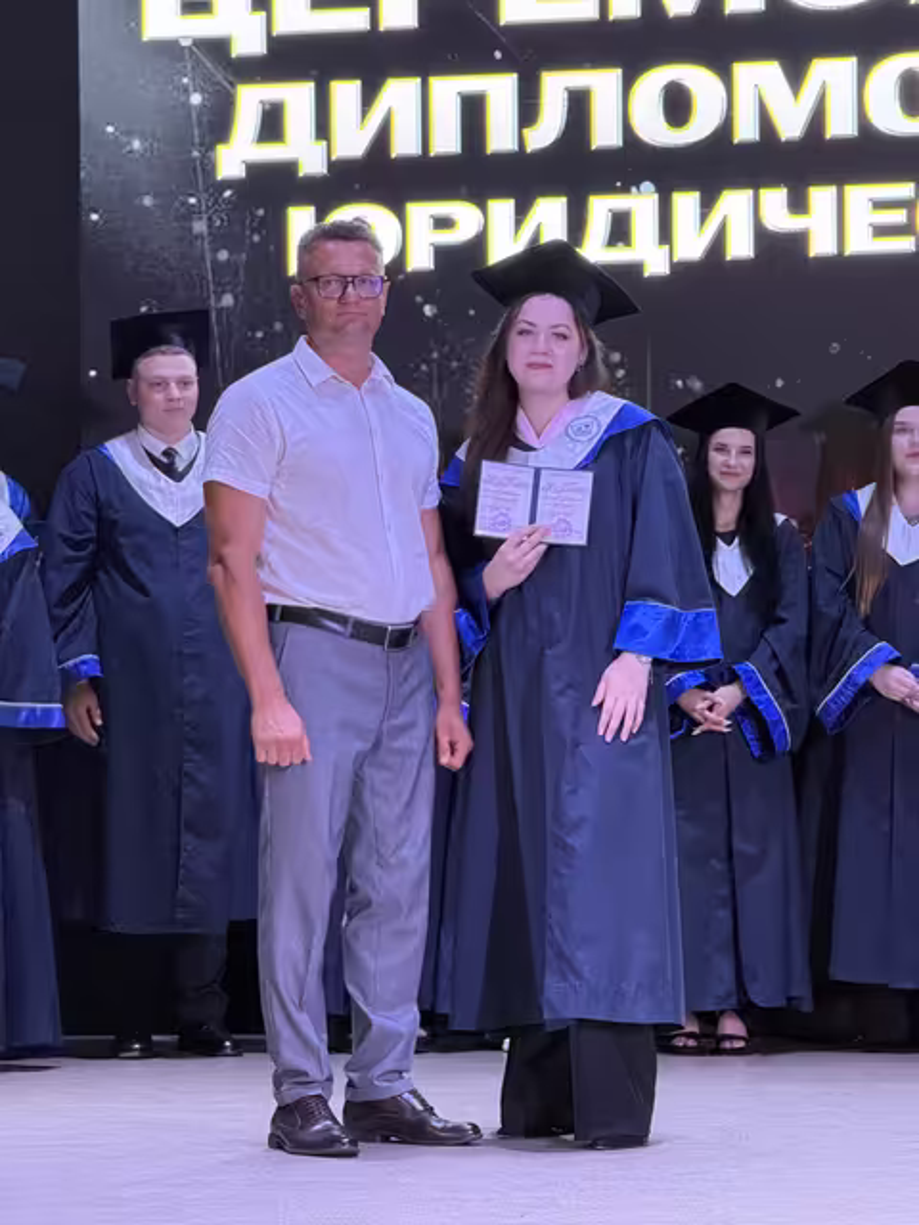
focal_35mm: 120
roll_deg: -0.8
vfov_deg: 16.4
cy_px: 612
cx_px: 460
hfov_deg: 12.3
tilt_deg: +1.7
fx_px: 4248
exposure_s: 1/50
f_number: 2.8
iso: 500
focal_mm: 15.66
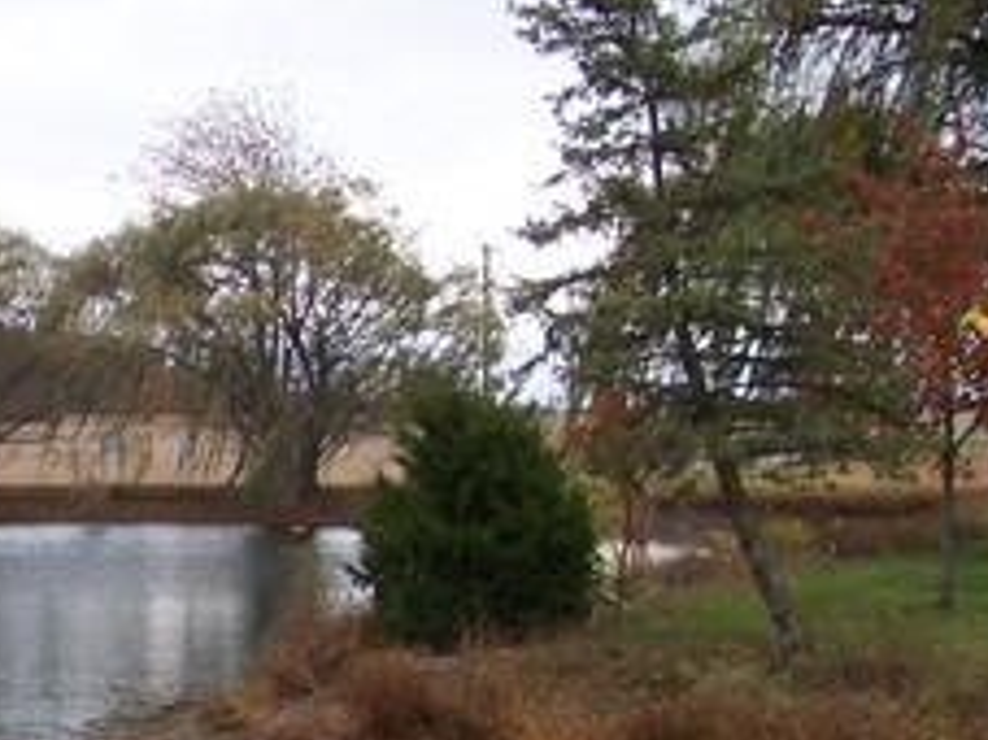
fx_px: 2653
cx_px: -104
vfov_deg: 15.6
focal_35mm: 93
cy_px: 714
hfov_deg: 20.1
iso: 64
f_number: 2.8
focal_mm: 5.85
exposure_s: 1/100
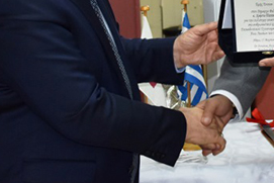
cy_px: -29
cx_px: 318
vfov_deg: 9.9
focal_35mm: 137
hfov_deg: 14.5
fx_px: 1047
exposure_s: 1/125
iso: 1000
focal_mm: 31
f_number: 4.2
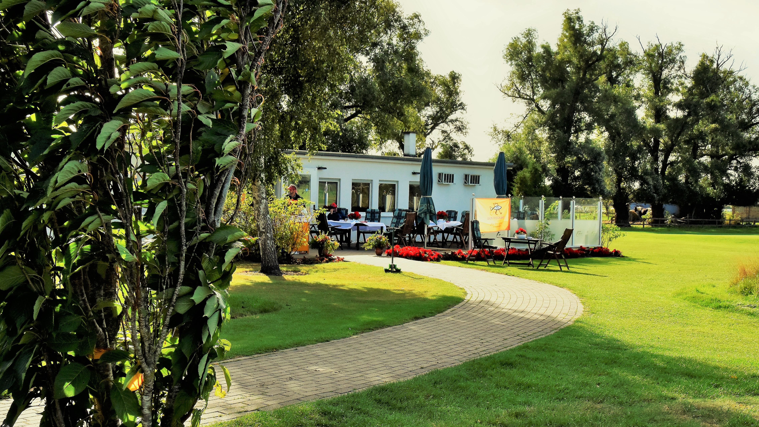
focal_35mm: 43
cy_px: 239
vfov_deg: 27.7
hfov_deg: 47.1
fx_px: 865
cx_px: 457
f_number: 11
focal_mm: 22
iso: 400
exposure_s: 1/500
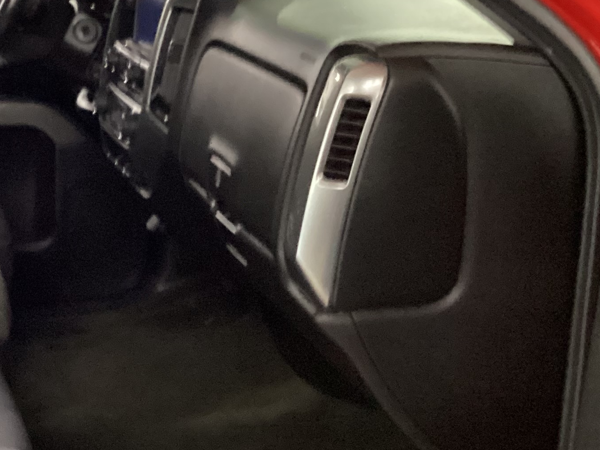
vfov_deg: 19.6
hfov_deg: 24.9
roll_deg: +1.2
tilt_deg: -18.2
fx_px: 1300
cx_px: 13
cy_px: 197
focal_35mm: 75
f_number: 2.4
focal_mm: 3.3
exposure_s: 1/24
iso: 640
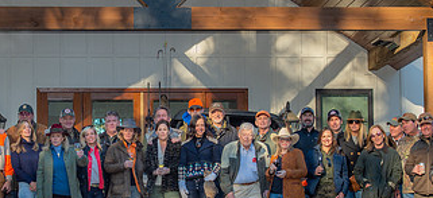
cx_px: 149
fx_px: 1574
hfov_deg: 15.6
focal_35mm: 143
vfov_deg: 7.2
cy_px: 122
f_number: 4.5
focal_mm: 70
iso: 160
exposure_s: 1/160
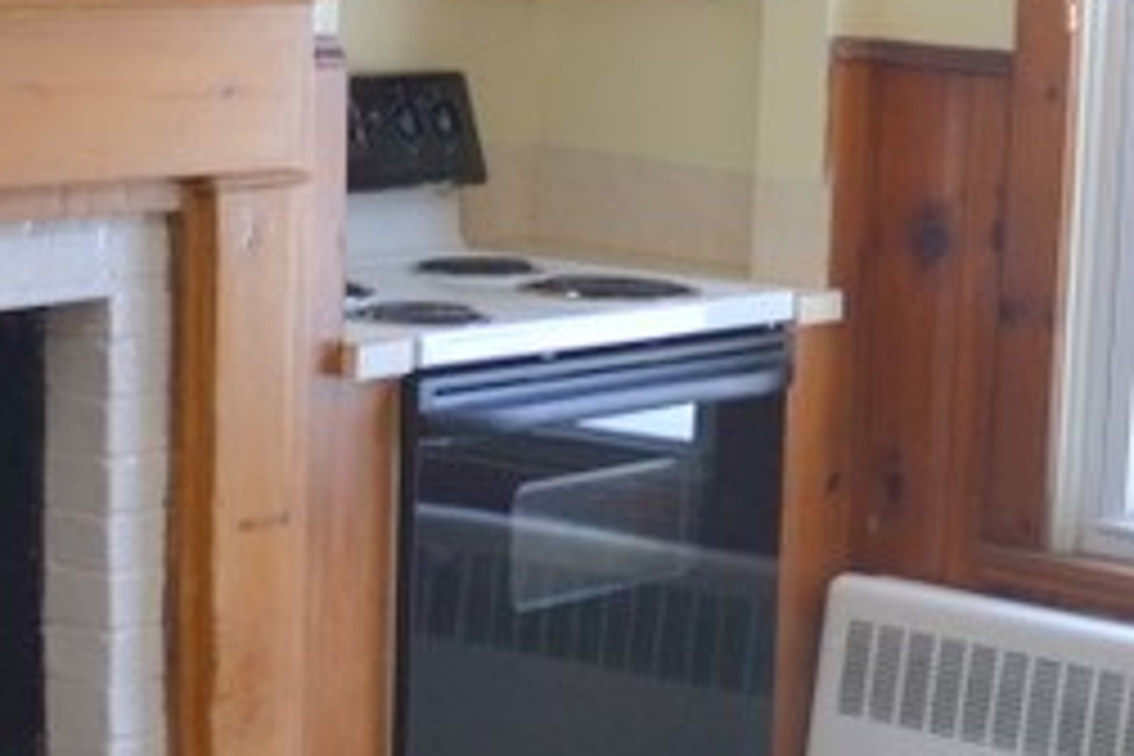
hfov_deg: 16.4
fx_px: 3843
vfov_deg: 11.2
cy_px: 605
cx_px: 1138
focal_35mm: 122
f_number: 3.8
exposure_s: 1/30
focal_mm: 20
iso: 250
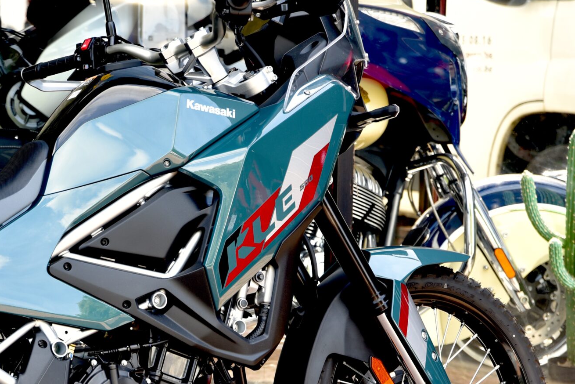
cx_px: 48
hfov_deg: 15.7
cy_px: 295
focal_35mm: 129
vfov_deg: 10.6
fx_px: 2061
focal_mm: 66
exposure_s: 1/60
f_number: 4
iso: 100
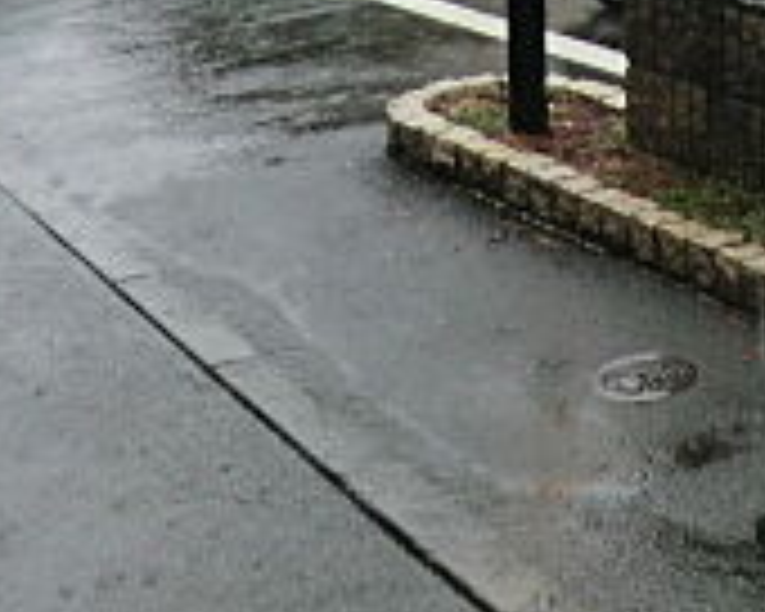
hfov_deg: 21.3
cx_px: 670
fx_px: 1992
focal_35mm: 88
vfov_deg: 15.6
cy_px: -396
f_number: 3.2
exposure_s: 1/80
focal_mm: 4.3
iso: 80
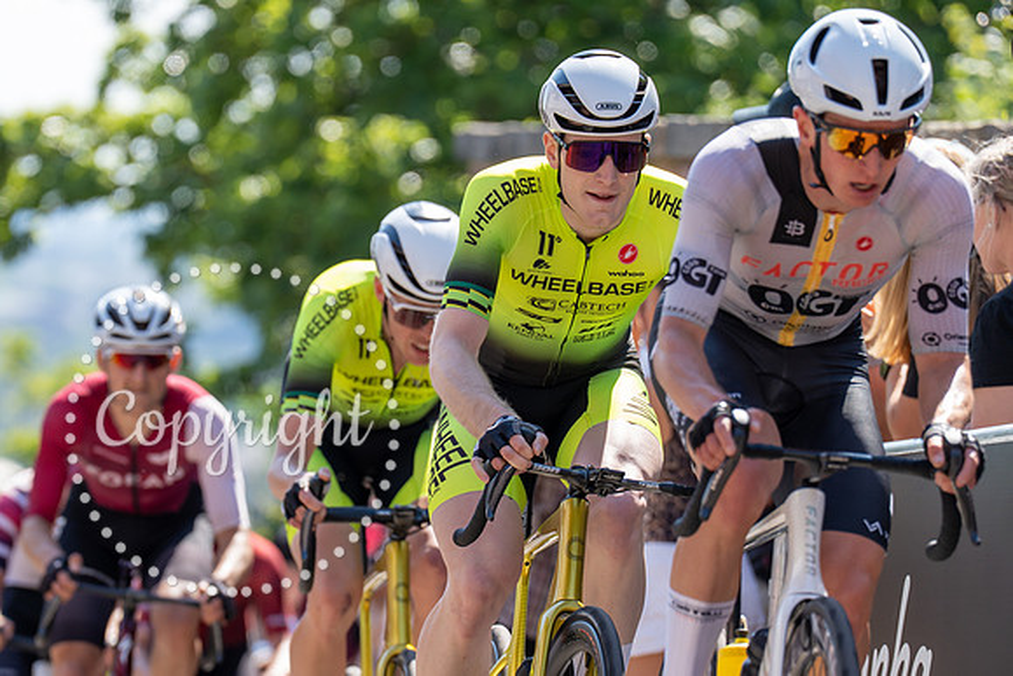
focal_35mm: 337
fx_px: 9496
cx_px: 381
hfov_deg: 6.1
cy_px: 470
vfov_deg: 4.1
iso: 160
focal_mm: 200
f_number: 3.5
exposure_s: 1/1000
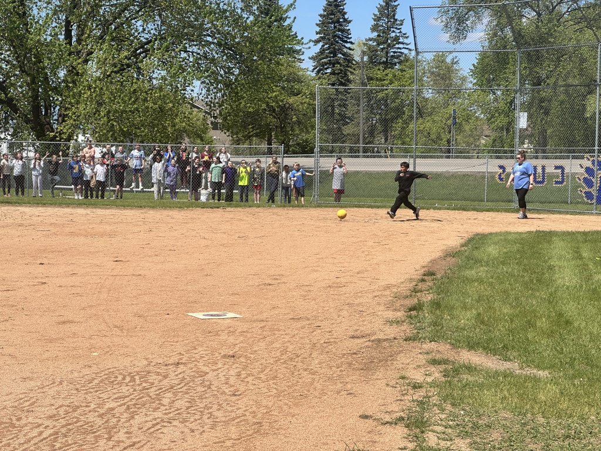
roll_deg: -1.3
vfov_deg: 19.1
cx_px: 300
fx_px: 1337
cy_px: 226
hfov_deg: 25.3
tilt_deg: -3.0
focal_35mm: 77
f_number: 2.8
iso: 32
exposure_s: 1/861
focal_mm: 9
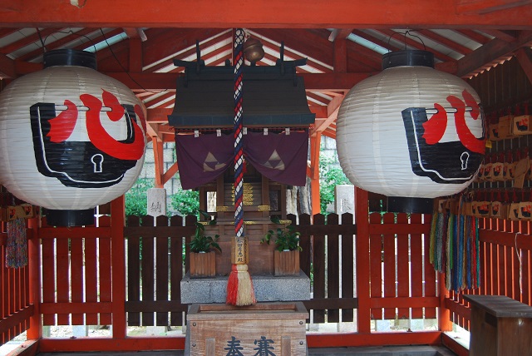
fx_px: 666
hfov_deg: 43.6
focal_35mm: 45
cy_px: 178
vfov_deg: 29.9
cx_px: 266
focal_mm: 30
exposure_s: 1/60
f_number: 4.2
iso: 280
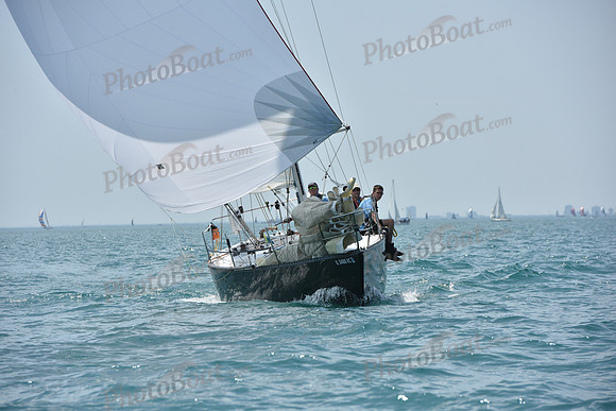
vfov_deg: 6.9
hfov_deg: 10.3
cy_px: 206
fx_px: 3423
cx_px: 308
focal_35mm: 200
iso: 250
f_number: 8
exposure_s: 1/1250
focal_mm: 200
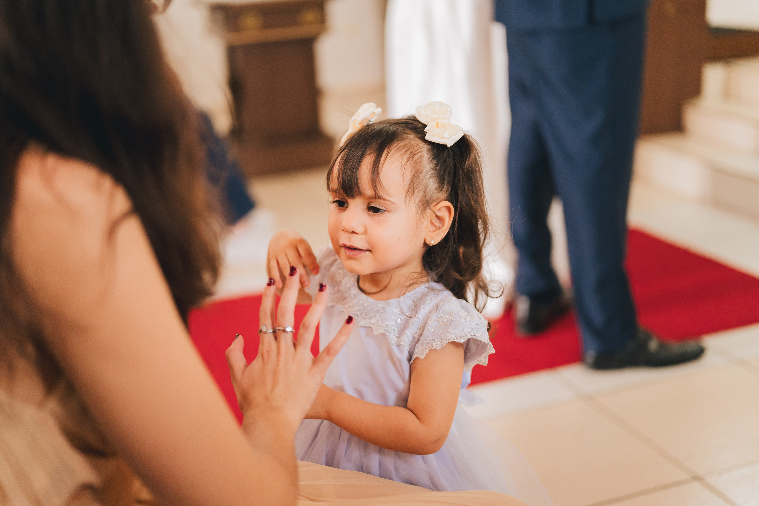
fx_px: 1054
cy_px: 253
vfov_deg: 27.0
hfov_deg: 39.6
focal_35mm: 50
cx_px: 380
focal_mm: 50
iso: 2500
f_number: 1.8
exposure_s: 1/400
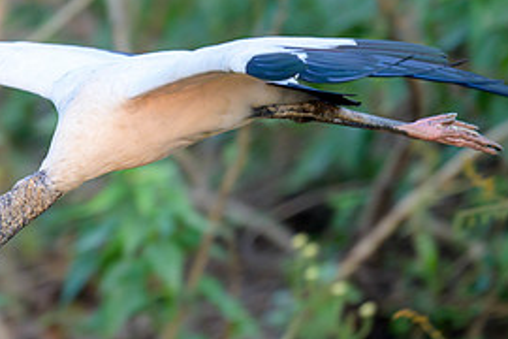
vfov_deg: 1.1
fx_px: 17087
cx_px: 67
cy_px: 47
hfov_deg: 1.7
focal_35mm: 1211
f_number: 2.8
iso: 800
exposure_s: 1/640
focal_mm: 400
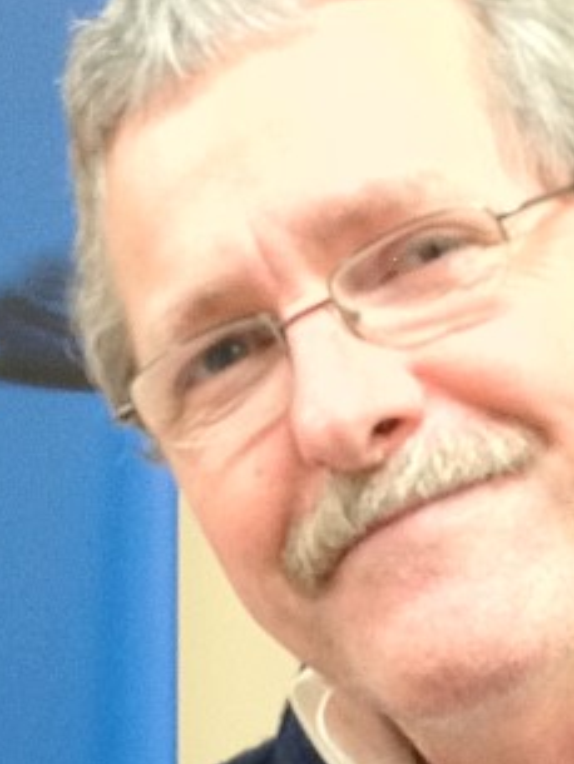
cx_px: 396
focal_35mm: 165
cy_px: 779
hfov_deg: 9.0
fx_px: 3645
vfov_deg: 11.8
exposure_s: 1/20
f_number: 2.4
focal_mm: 4.28
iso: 160
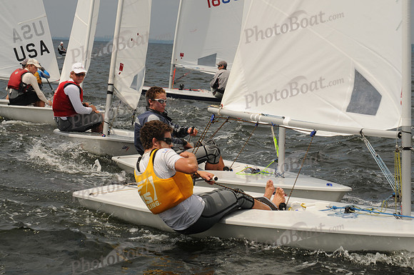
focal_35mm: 123
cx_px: 207
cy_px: 138
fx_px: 1413
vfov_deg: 11.1
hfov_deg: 16.7
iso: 200
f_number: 11
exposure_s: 1/500
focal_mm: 82
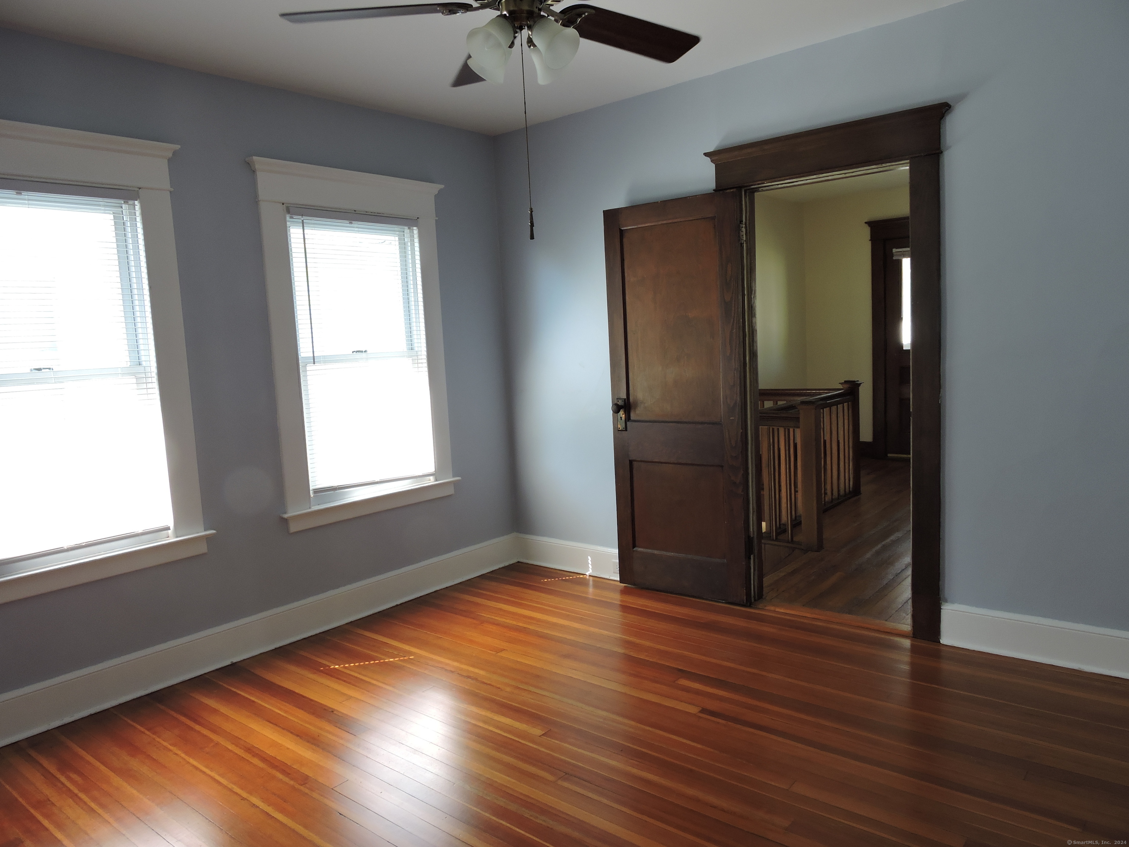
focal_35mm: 24
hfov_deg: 71.6
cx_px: 564
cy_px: 424
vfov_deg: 56.8
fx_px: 783
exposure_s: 1/30
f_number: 3.3
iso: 125
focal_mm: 4.3
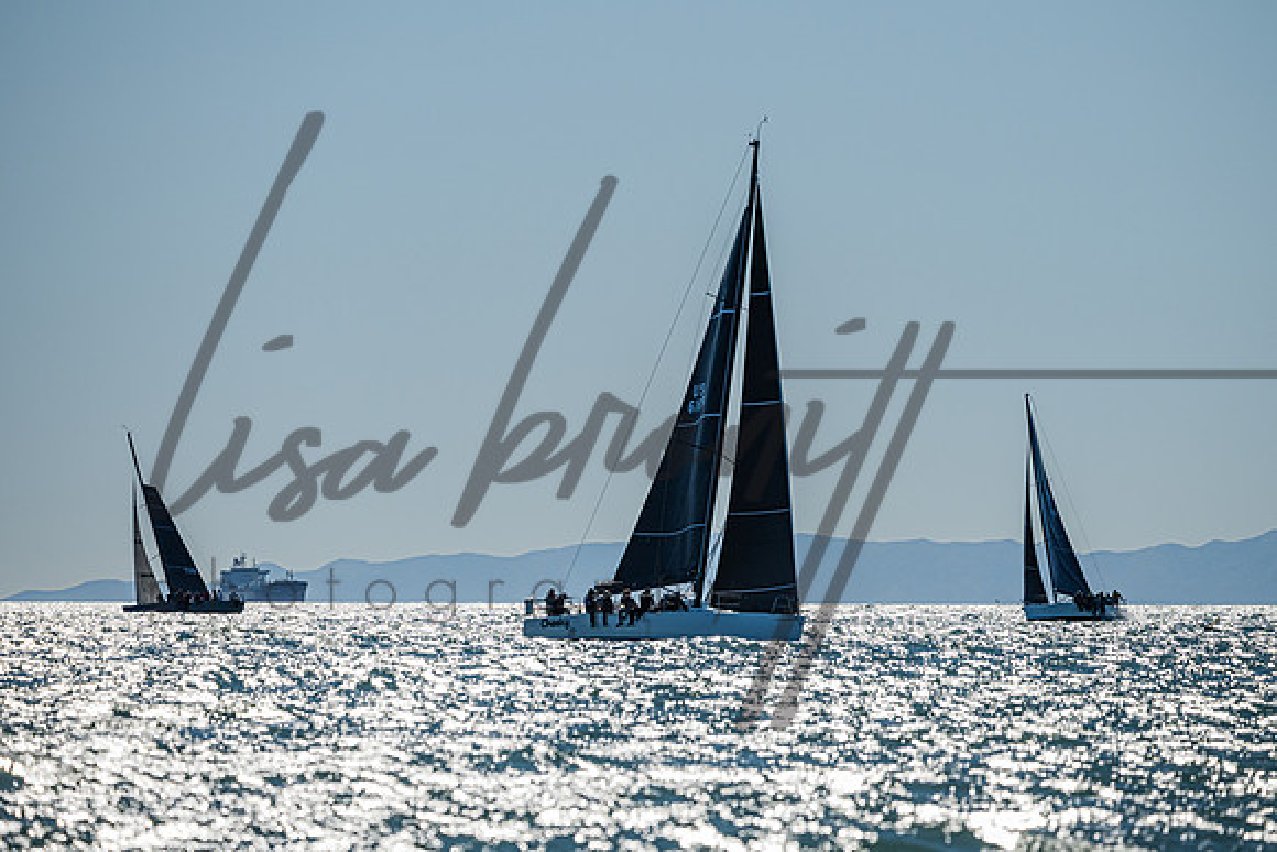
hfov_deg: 5.9
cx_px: 683
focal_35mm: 350
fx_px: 12406
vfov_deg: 3.9
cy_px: 354
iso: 400
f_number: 5.6
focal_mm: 260
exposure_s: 1/6400
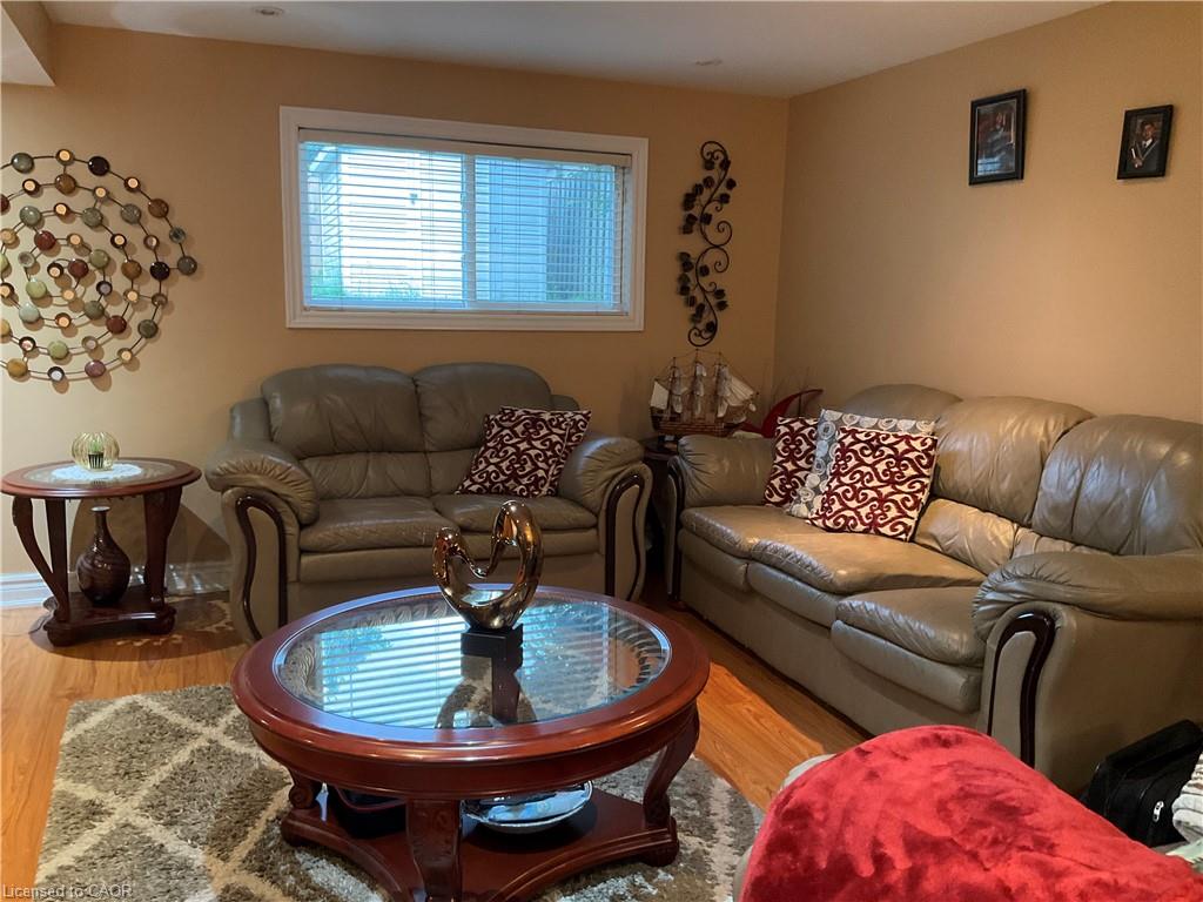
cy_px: 451
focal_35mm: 29
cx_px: 602
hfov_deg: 61.7
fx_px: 1008
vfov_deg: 48.2
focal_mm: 3
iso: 250
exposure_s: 1/40
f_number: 1.8
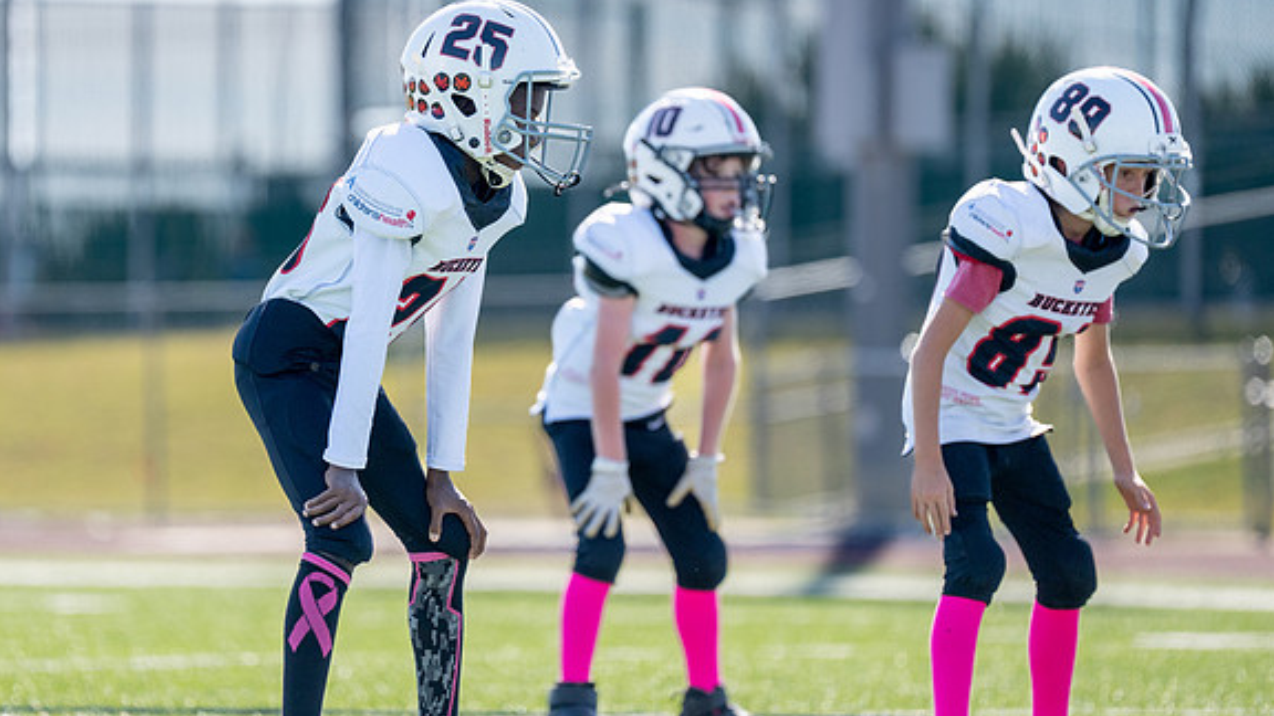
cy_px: 289
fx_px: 9290
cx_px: 463
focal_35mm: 275
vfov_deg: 4.4
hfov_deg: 7.8
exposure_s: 1/4000
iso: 320
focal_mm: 200
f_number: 2.8
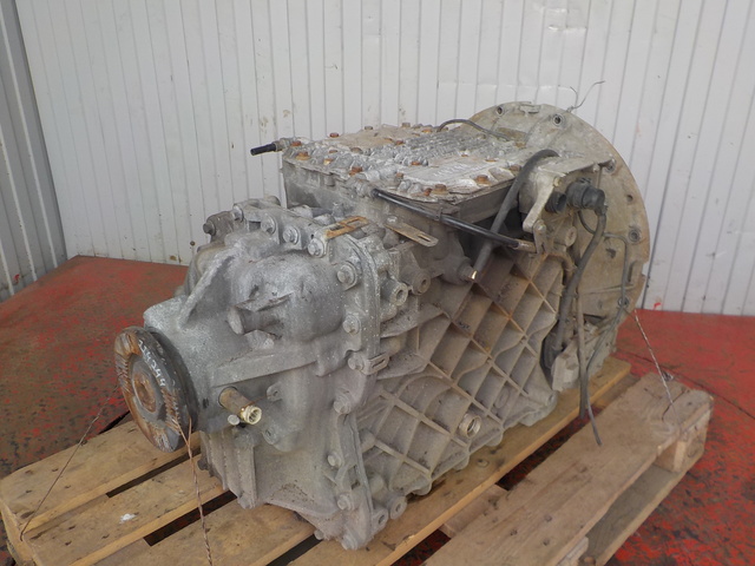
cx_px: 378
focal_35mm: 30
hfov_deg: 60.0
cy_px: 283
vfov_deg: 46.8
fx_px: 654
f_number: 3.3
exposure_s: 1/60
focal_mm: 4.1
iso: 125
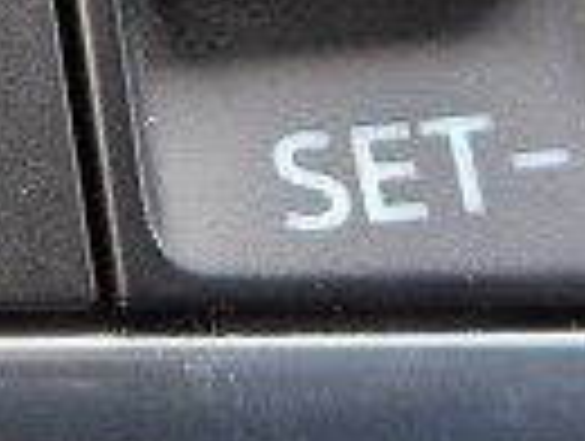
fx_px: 3065
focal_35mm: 181
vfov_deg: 8.1
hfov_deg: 10.9
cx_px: 166
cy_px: -189
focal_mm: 5.4
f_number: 1.8
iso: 250
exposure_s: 1/100
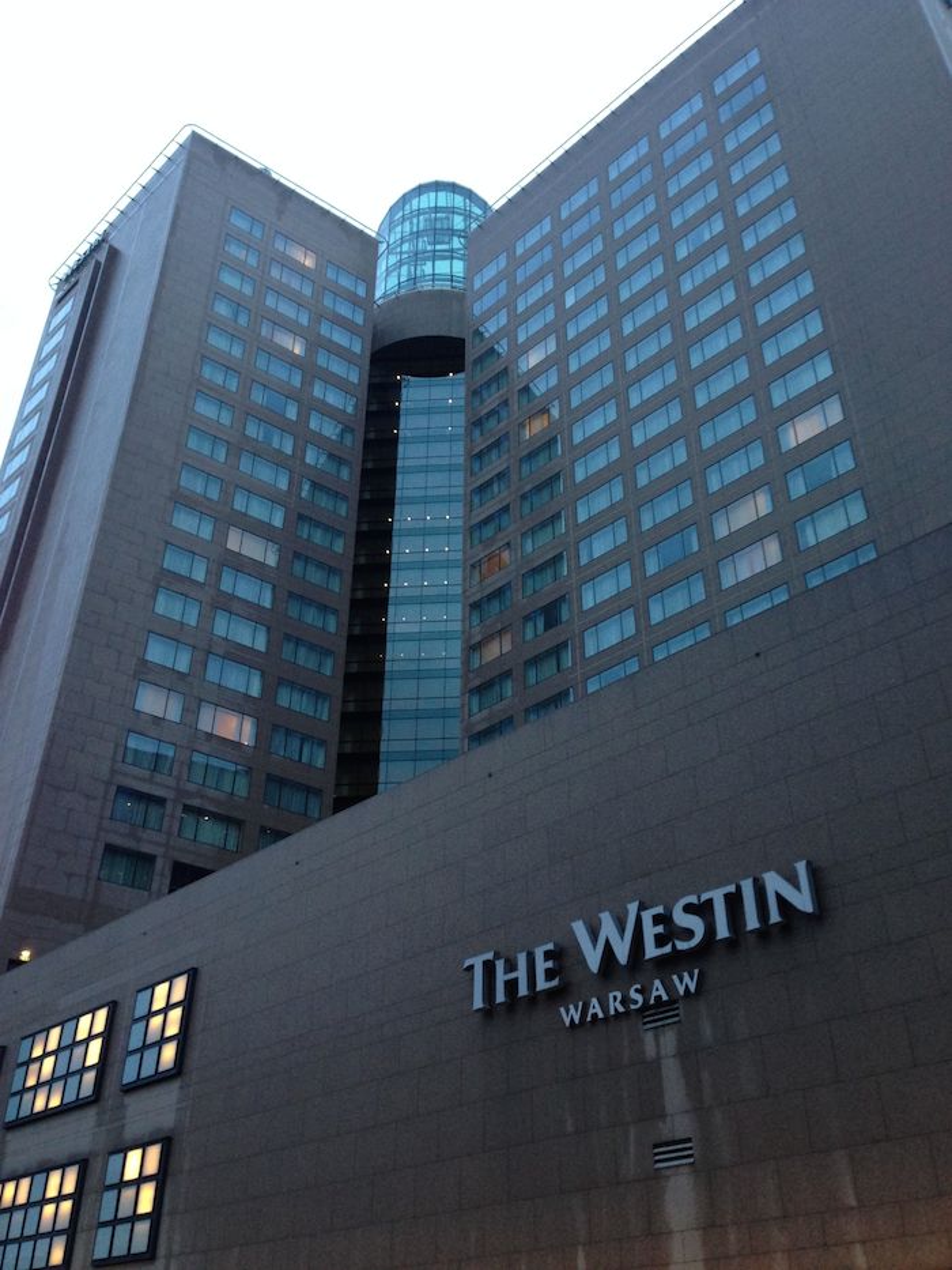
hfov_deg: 43.0
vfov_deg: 55.3
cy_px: 635
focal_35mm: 33
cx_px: 476
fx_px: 1210
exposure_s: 1/20
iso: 125
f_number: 2.4
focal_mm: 4.12
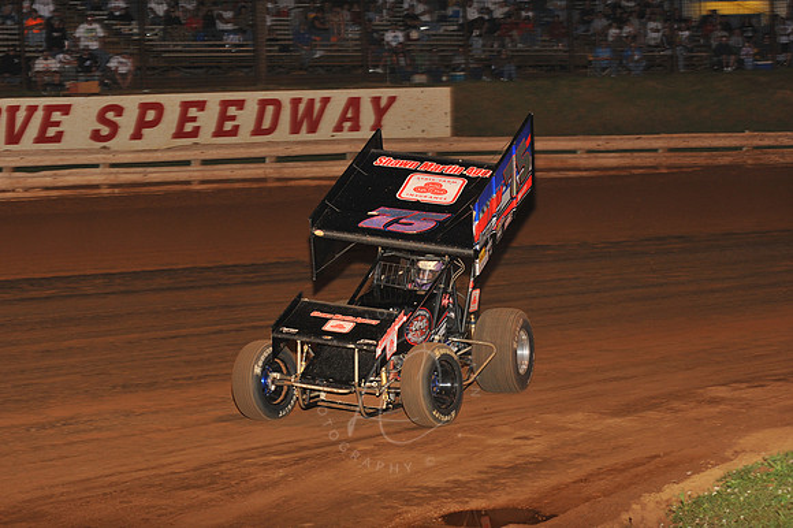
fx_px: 2025
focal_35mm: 92
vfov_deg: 14.8
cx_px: 396
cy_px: 264
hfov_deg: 22.2
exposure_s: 1/320
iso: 1000
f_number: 6.3
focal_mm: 92
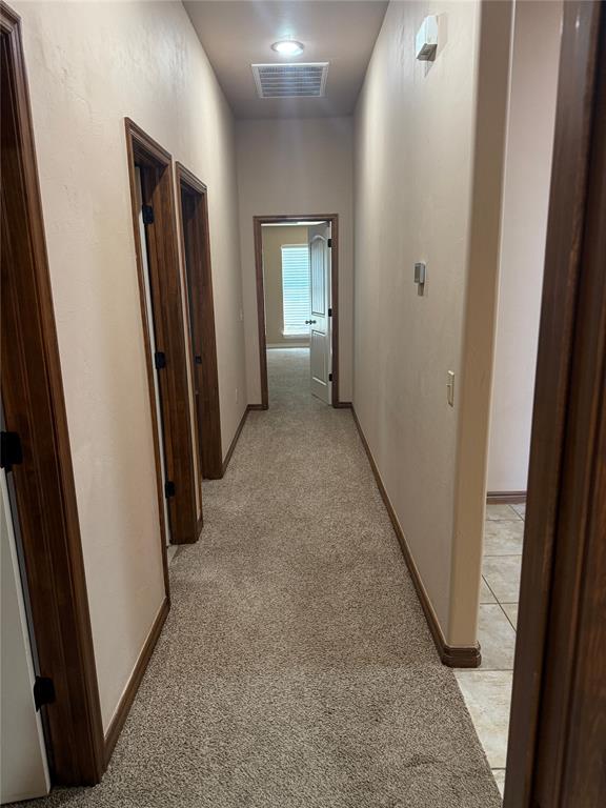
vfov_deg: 71.6
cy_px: 404
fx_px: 560
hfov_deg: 56.8
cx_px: 303
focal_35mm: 24
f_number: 1.78
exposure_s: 1/60
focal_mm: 6.76
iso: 250
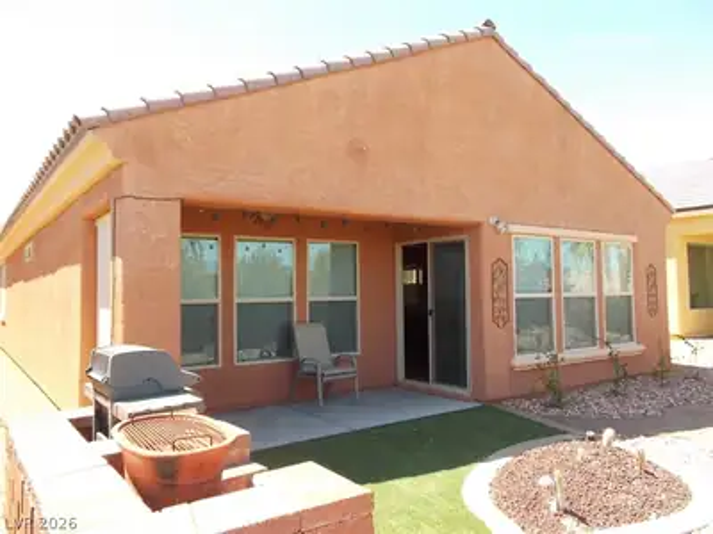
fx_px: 536
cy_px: 267
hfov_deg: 67.3
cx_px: 356
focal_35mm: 26
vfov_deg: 53.1
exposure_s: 1/160
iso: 80
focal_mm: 4.6
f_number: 3.2
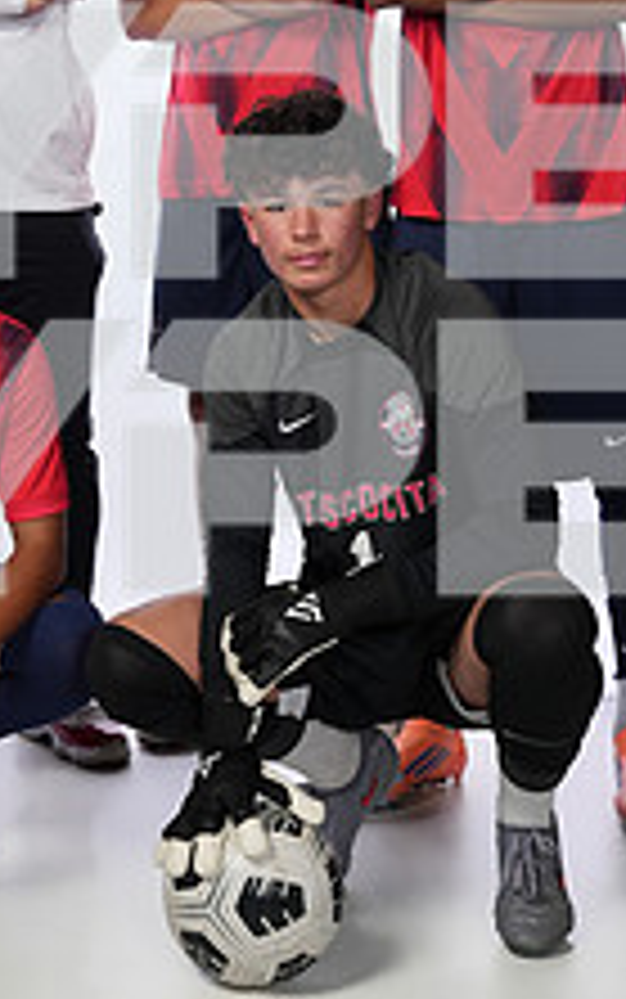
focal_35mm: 91
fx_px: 2481
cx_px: 81
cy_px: 144
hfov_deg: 14.3
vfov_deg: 22.4
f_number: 8
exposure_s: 1/250
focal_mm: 44
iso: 800
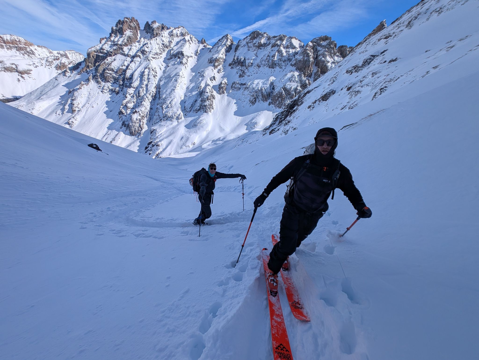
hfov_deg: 110.5
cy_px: 180
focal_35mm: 12
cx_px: 240
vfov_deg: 94.6
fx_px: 166
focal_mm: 2.23
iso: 34
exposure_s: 1/3311
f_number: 1.95
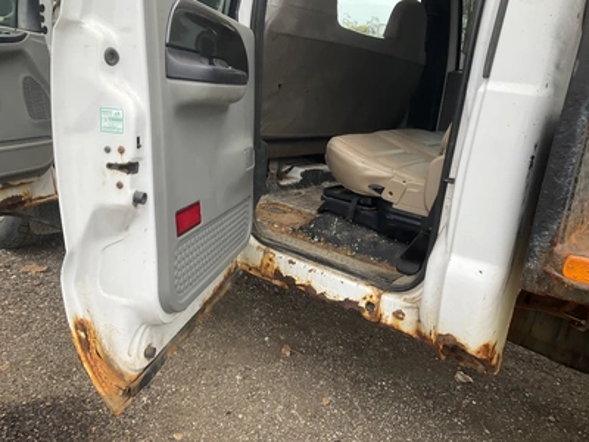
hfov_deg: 61.7
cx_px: 294
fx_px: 493
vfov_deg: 48.2
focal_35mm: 29
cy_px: 221
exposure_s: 1/137
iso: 20
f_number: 1.8
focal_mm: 3
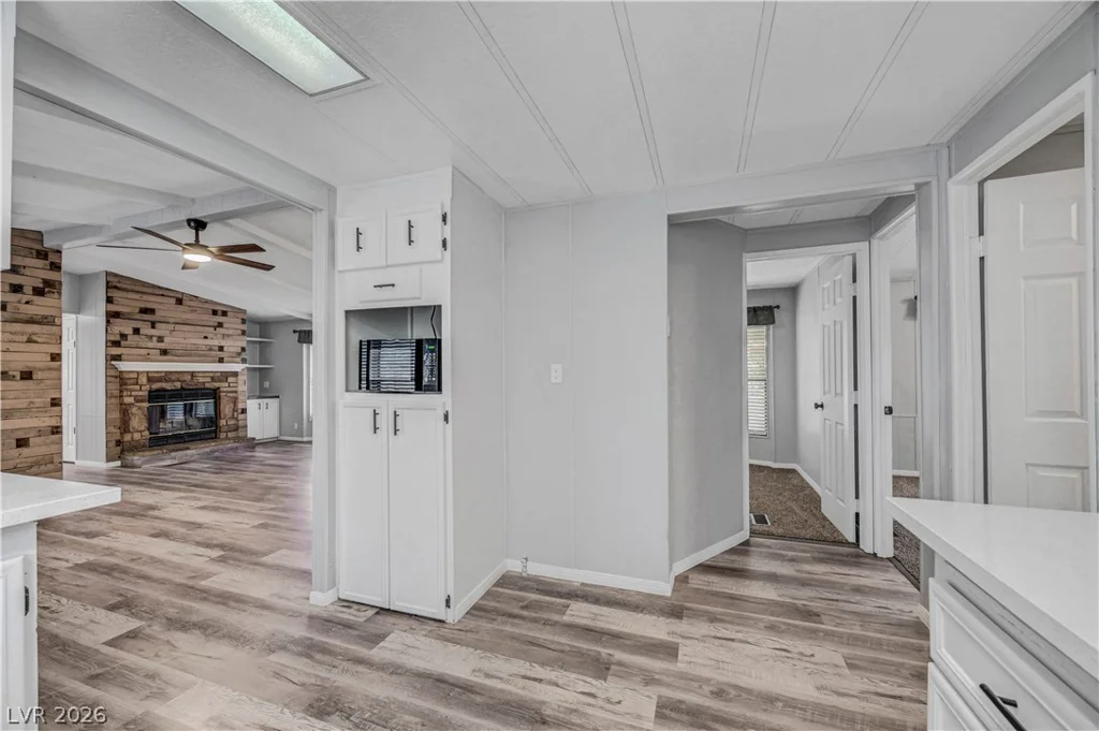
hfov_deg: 104.3
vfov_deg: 81.1
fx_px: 427
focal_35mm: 14
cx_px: 550
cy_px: 366
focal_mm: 14
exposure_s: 1/13
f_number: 8
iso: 800
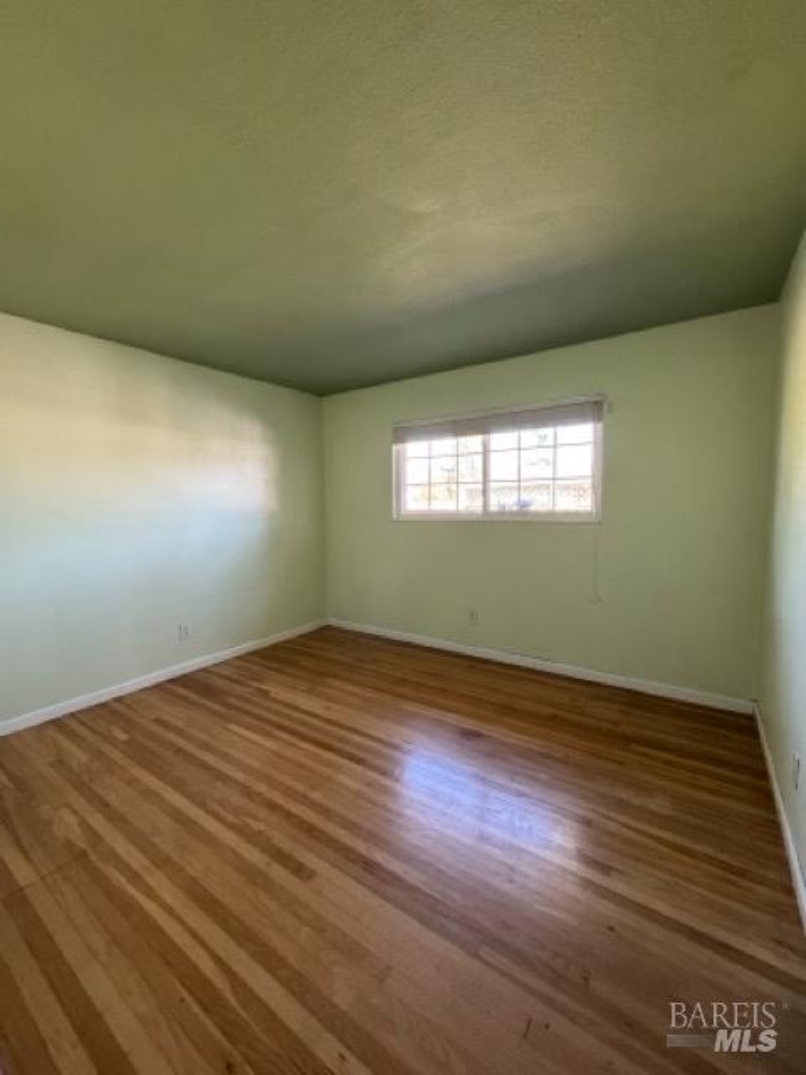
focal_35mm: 14
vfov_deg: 102.1
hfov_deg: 85.7
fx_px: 435
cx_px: 403
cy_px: 538
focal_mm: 2.22
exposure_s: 1/60
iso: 320
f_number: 2.2
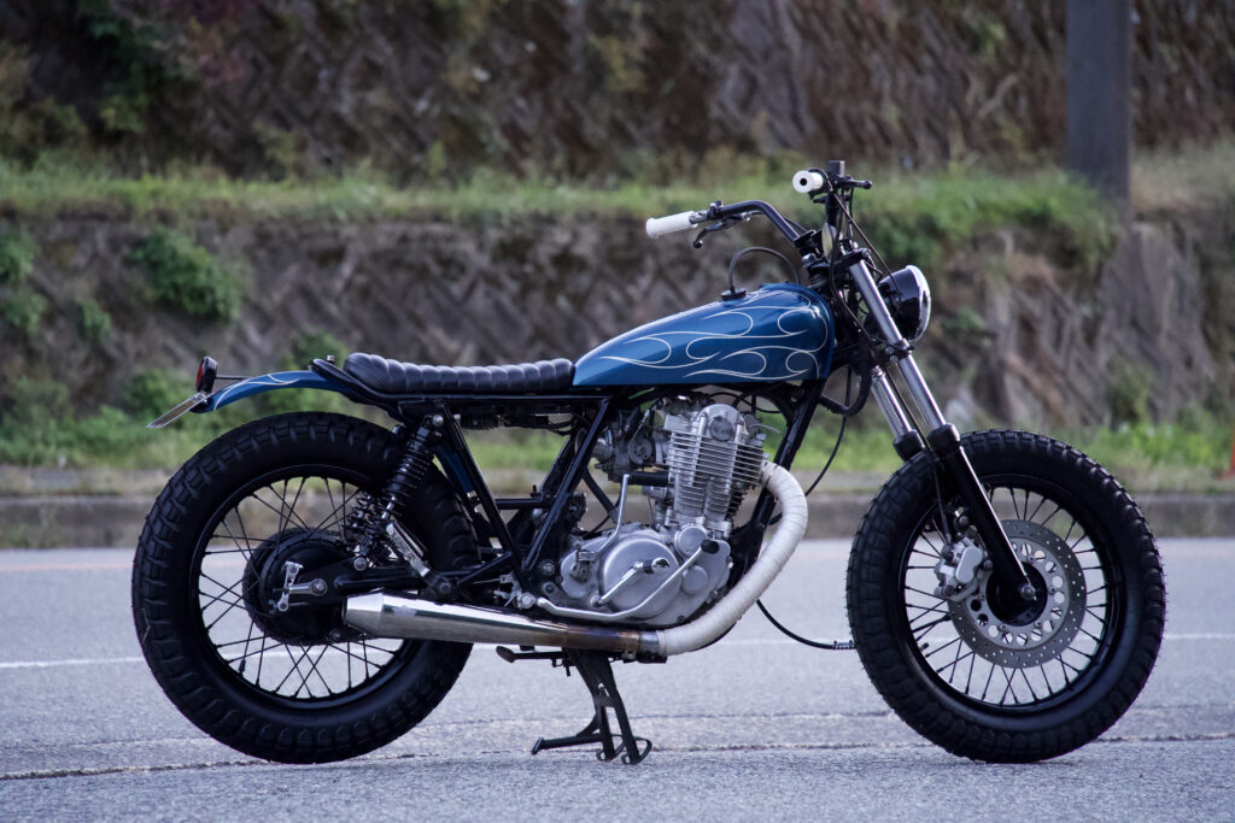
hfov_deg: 10.3
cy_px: 412
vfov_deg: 6.9
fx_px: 6862
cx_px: 618
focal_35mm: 200
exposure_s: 1/125
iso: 12800
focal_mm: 200
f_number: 5.6
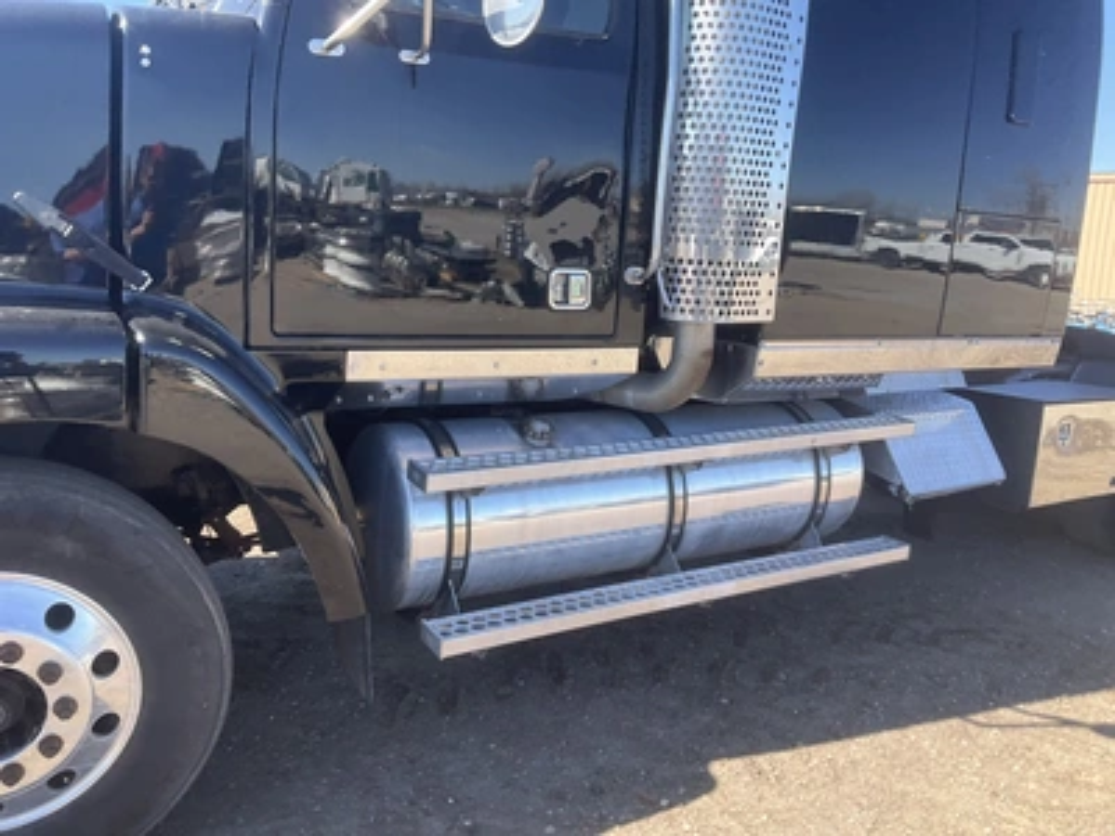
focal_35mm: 29
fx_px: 934
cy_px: 418
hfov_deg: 61.7
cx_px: 558
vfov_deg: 48.2
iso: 25
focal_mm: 3
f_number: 1.8
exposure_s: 1/397
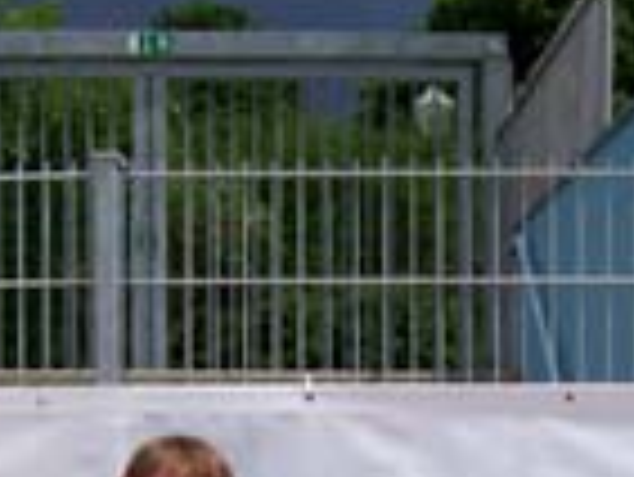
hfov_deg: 14.7
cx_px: 436
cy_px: 693
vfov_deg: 10.7
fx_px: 2456
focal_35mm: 134
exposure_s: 1/563
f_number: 5.6
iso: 80
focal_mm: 7
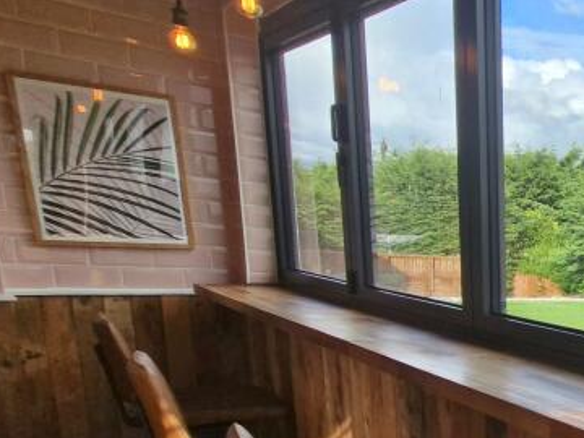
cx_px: 785
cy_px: 412
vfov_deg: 35.8
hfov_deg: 33.7
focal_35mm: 37
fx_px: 624
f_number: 2.2
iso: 50
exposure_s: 1/500
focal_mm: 1.74
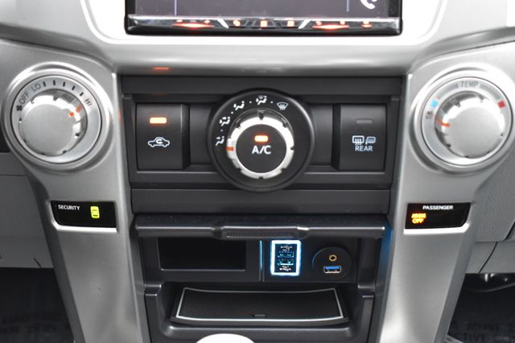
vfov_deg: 22.6
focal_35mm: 60
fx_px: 858
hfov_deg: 33.4
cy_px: 172
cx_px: 258
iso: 1600
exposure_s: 1/8
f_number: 4.8
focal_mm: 40
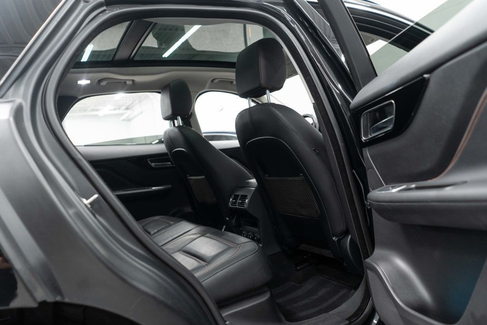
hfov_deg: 65.5
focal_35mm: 28
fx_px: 379
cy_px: 162
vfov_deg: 46.4
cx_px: 244
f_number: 3.2
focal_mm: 28
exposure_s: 1/40
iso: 800
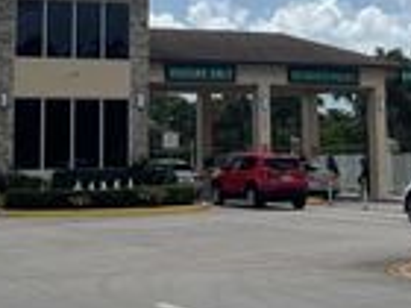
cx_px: 226
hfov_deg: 22.0
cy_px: 4
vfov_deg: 16.3
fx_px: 1057
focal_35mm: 89
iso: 32
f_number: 1.6
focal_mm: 5.1
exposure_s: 1/10989
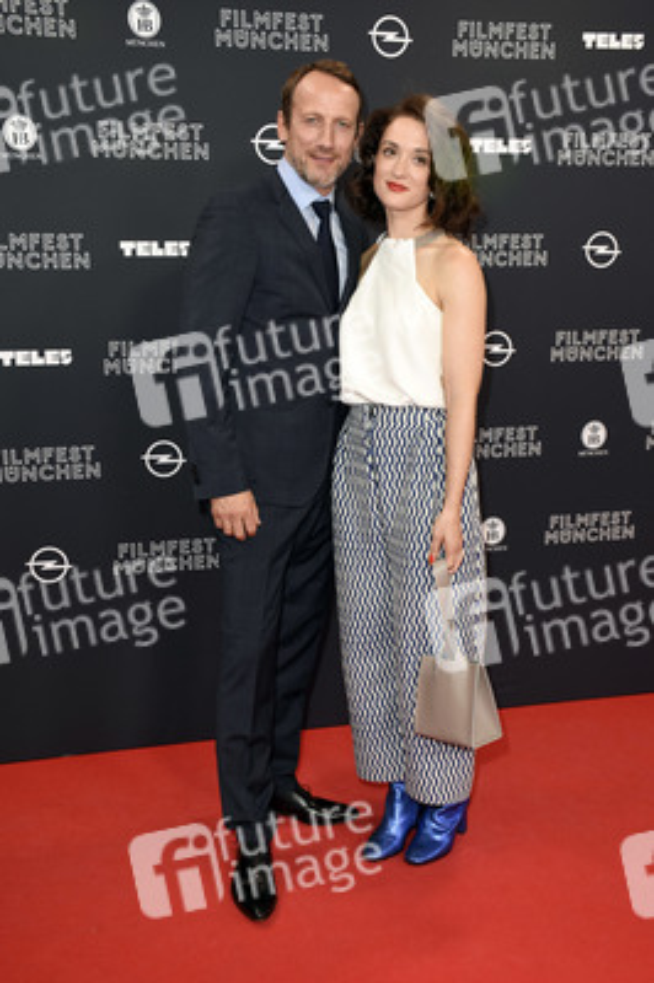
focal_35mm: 40
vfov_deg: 48.0
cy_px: 492
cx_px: 327
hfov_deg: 33.0
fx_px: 1105
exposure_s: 1/100
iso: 400
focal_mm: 27
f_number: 6.3
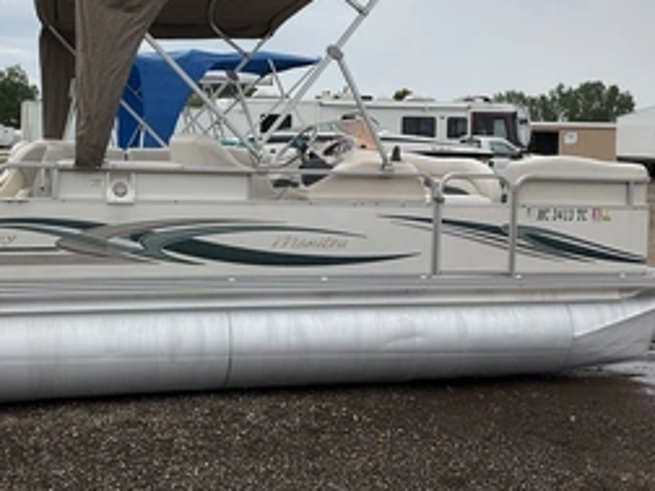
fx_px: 870
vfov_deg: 31.3
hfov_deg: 40.9
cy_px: 177
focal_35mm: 46
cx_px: 234
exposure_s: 1/1250
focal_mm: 3
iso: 25
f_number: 1.8
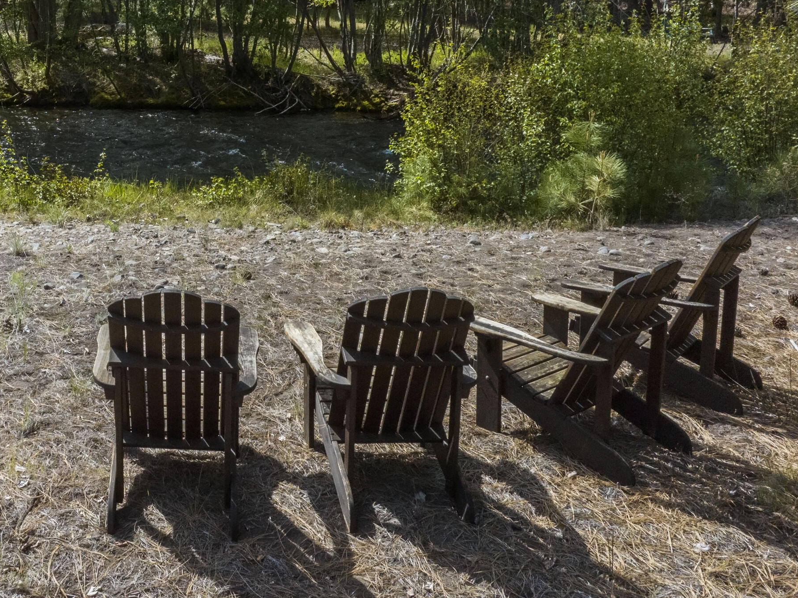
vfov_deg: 35.3
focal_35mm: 40
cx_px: 199
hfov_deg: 45.2
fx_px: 922
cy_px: 163
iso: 1600
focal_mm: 12.29
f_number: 11
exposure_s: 1/100
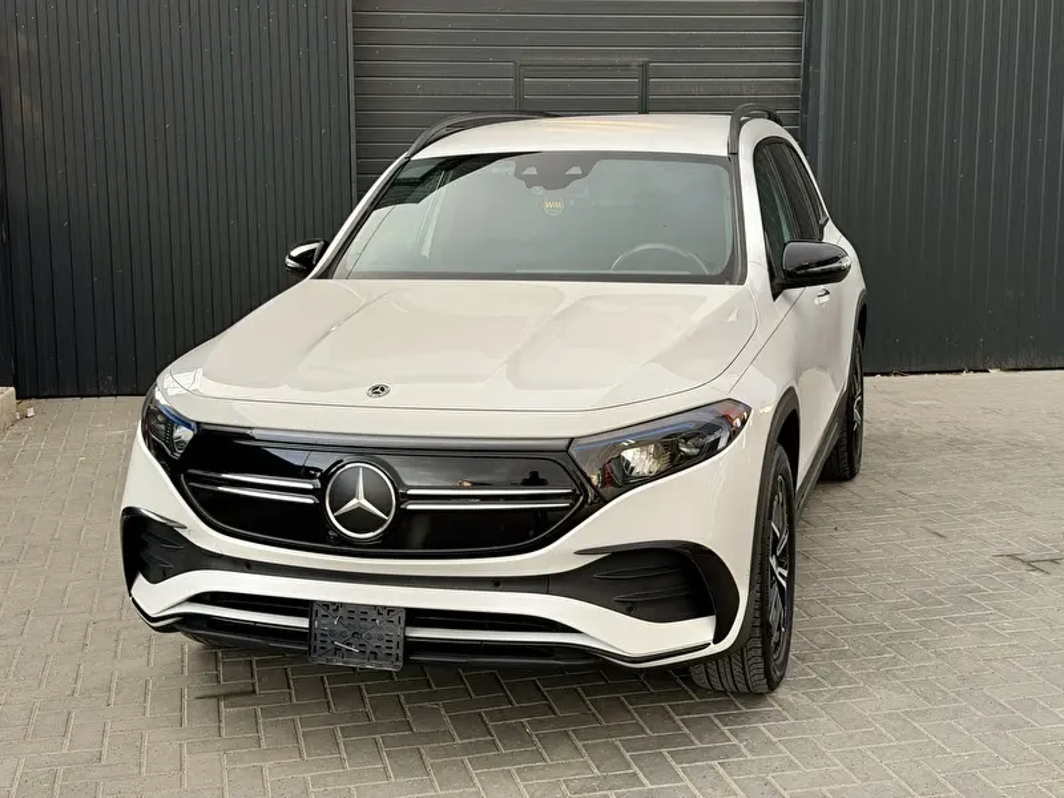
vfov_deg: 30.3
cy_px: 399
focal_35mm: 48
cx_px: 532
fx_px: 1475
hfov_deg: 39.7
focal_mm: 6.76
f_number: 1.78
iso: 50
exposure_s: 1/204
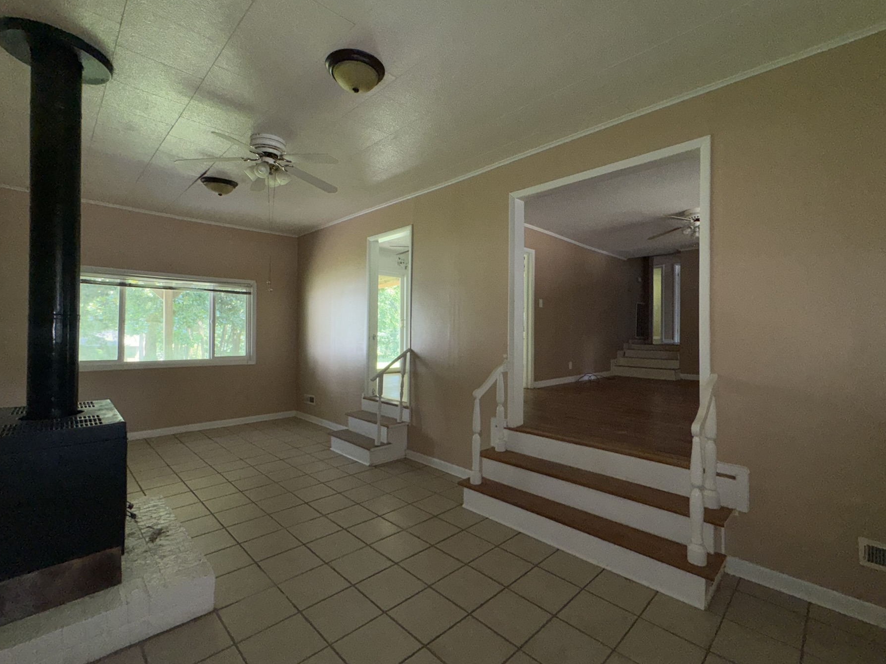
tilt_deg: +0.4
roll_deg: -0.4
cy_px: 325
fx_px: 410
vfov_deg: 78.1
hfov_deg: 94.5
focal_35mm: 16
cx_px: 451
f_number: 2.2
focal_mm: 2.22
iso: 80
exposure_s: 1/91
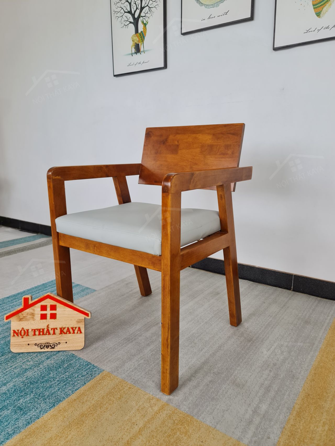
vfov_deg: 69.4
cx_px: 168
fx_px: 323
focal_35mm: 25
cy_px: 223
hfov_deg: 54.9
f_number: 1.8
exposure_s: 1/100
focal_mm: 7
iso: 50
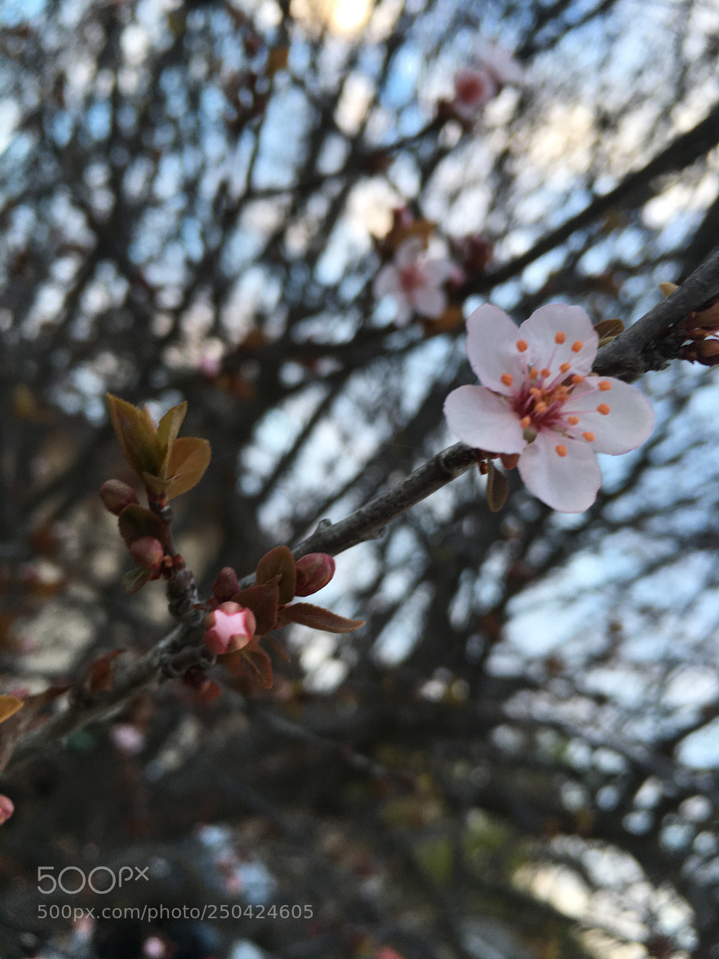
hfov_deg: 48.2
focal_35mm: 29
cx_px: 360
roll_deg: -42.0
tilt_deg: +19.4
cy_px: 480
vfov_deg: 61.7
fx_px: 803
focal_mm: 4.15
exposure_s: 1/60
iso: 32
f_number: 2.2
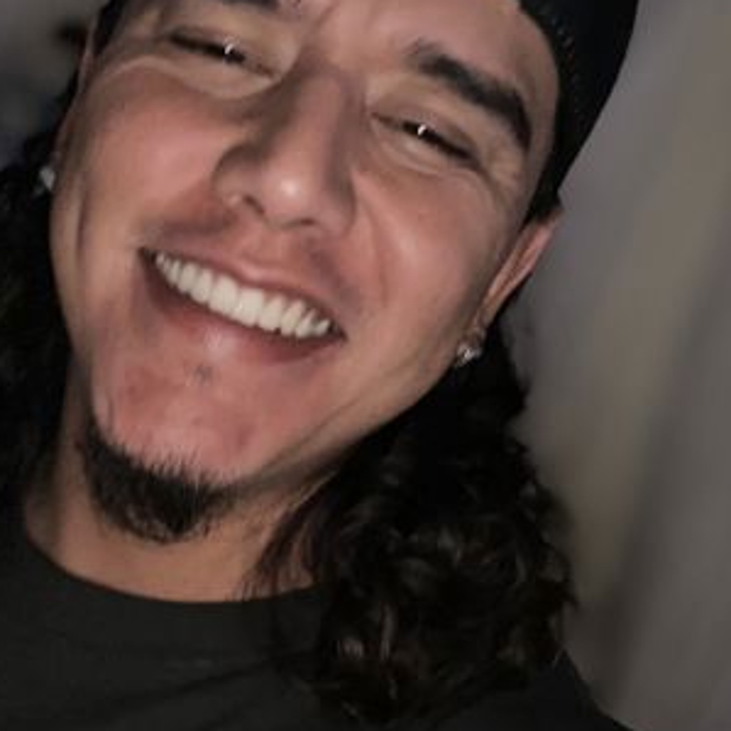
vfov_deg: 32.8
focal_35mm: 52
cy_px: 380
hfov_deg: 32.4
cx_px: 213
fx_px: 1242
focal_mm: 2.69
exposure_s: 1/16
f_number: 1.9
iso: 400
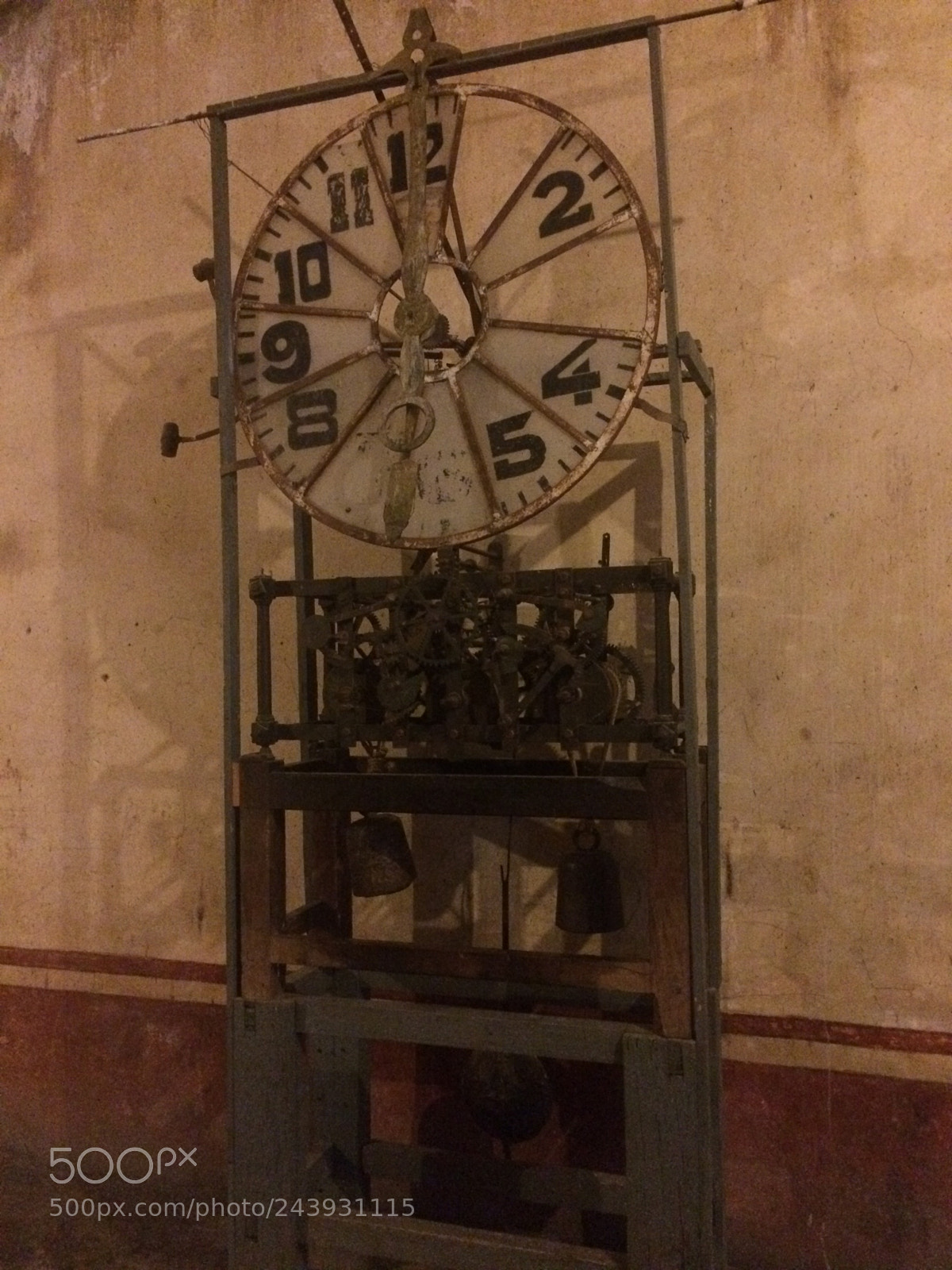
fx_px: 1063
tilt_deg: +1.2
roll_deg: +0.4
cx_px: 476
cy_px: 635
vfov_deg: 61.7
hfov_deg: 48.2
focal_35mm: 29
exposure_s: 1/15
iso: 800
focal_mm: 4.15
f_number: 2.2
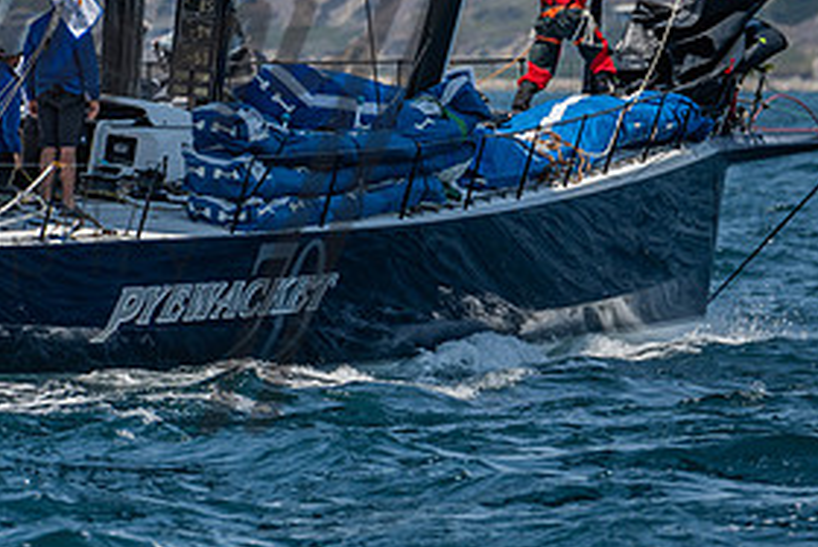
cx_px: 78
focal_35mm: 715
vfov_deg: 1.9
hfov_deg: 2.9
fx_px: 16254
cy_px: 31
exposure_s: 1/1600
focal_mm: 340
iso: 320
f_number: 5.6
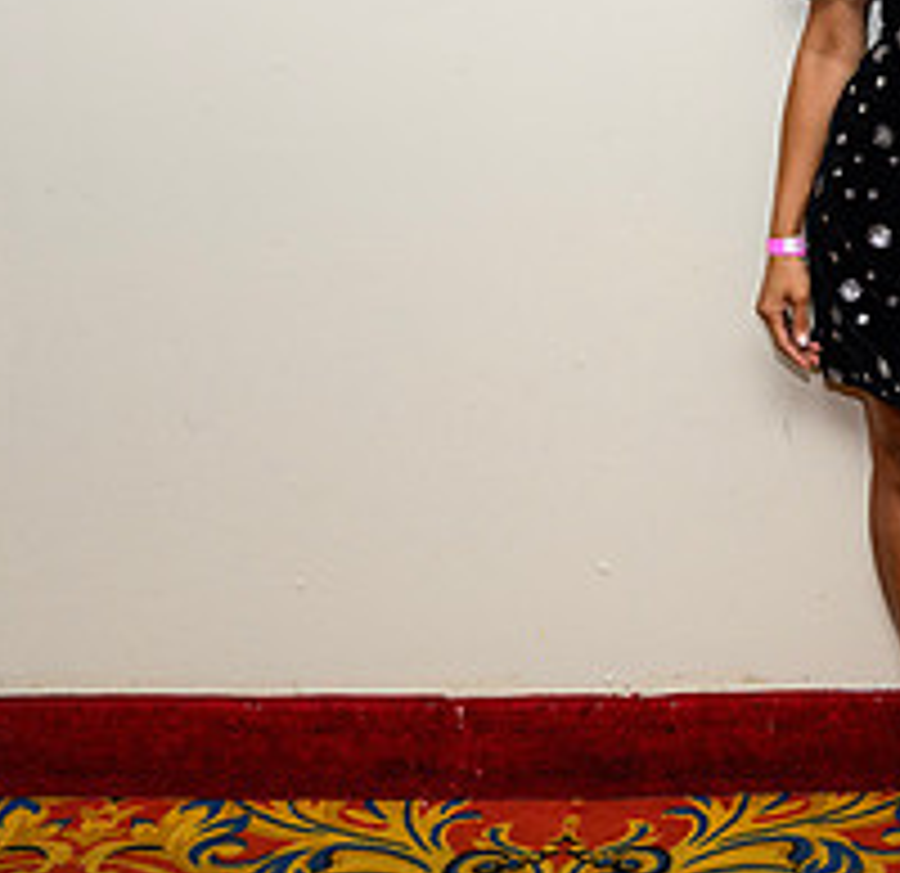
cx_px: 893
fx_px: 2115
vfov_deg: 22.7
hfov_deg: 23.1
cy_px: 90
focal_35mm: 73
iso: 800
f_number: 3.5
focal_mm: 25
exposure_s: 1/125
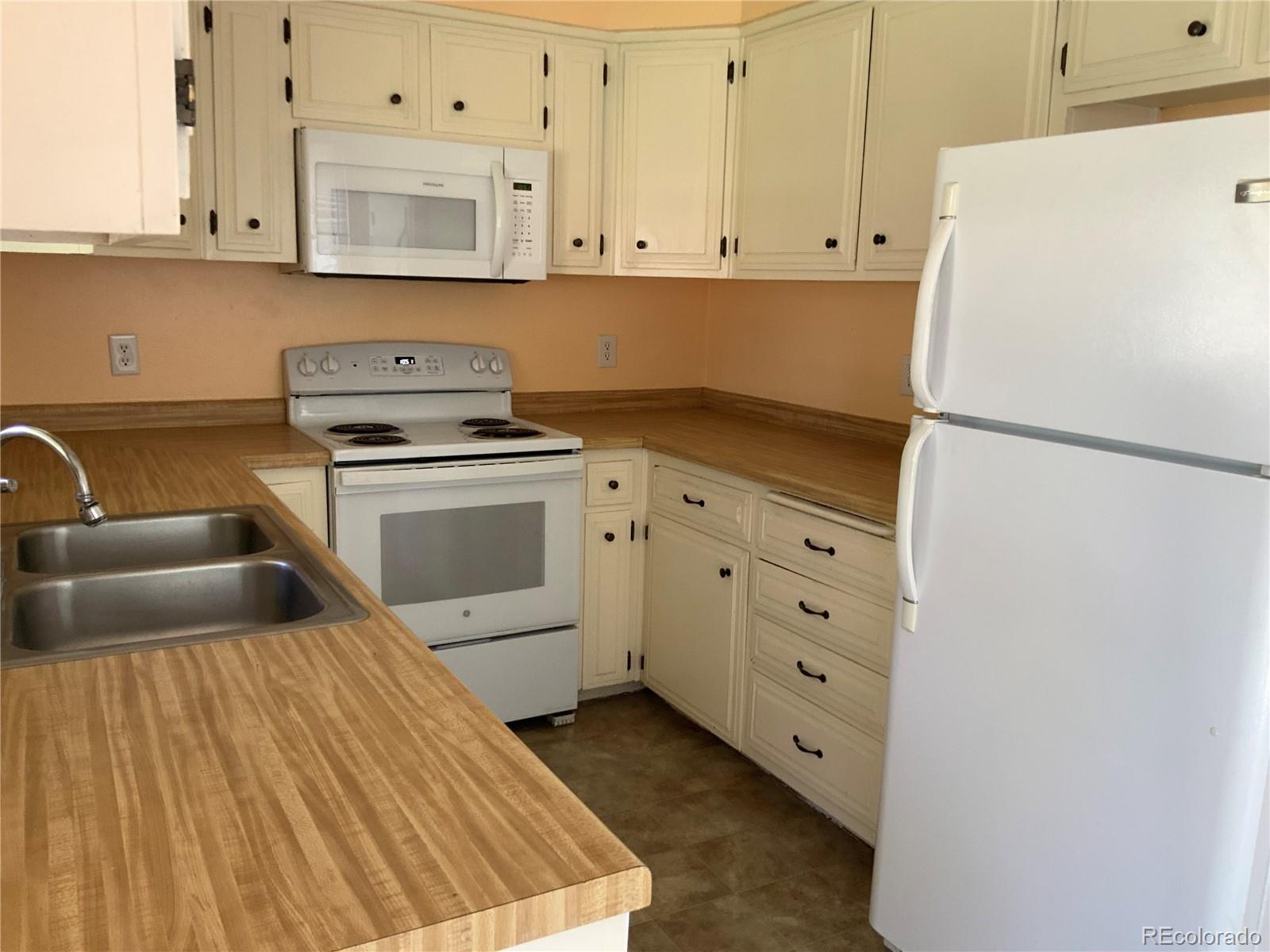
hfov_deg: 61.7
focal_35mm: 29
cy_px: 476
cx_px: 635
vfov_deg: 48.2
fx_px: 1064
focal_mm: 3
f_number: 1.8
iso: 80
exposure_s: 1/60
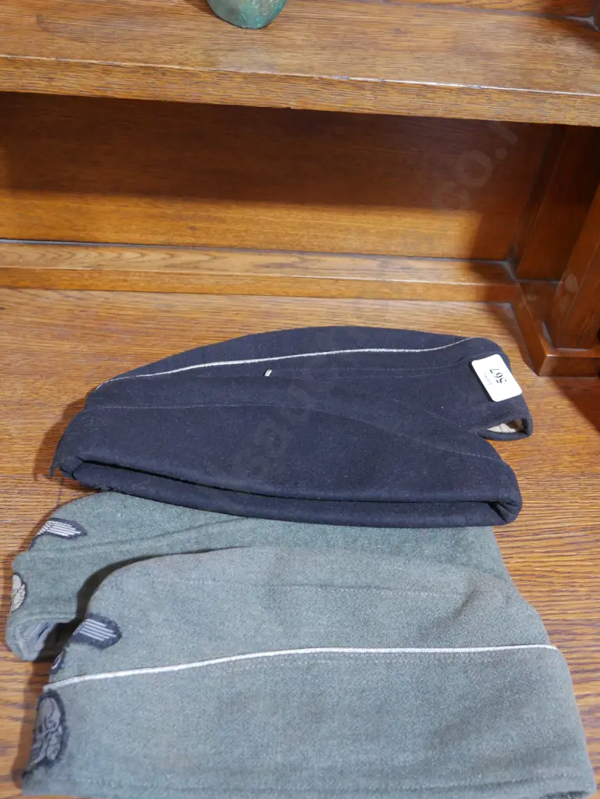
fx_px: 924
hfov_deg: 36.0
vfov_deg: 46.8
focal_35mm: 40
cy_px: 400
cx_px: 300
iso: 1600
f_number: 4.4
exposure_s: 1/60
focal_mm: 20
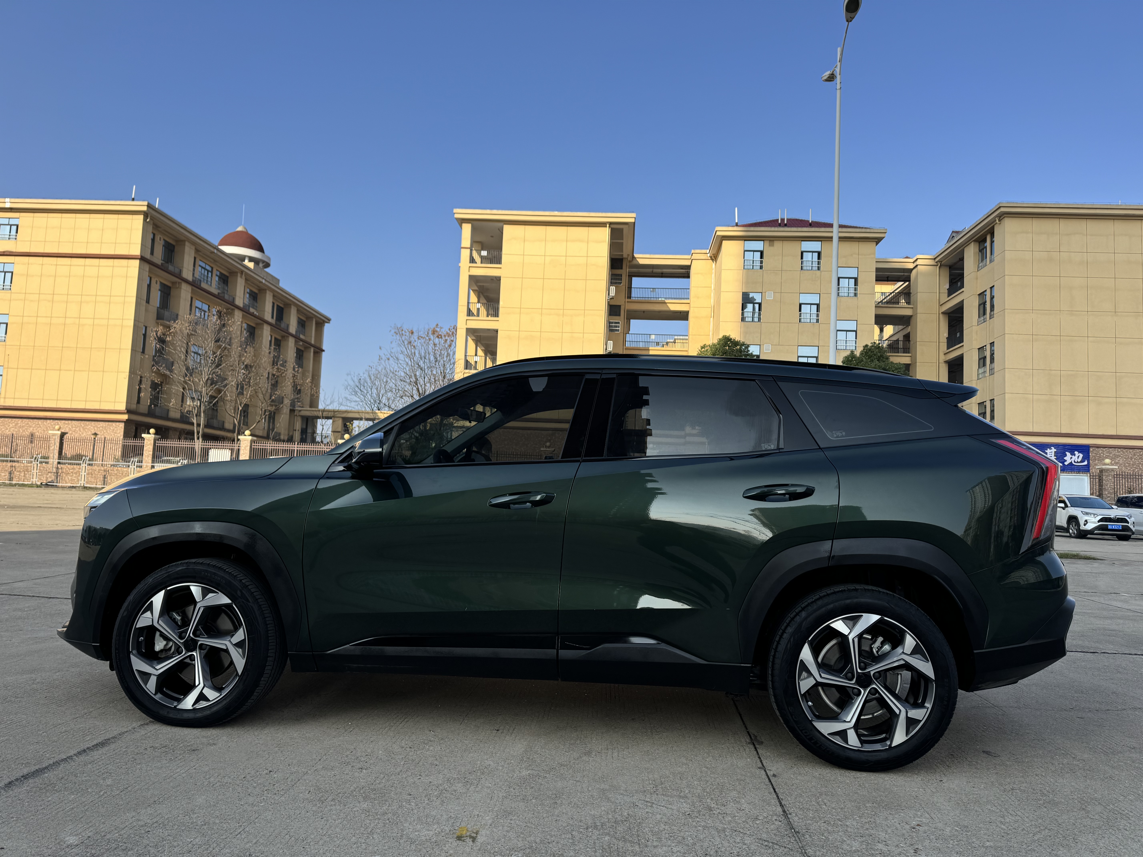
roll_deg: -2.1
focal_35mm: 24
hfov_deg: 71.6
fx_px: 792
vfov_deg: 56.8
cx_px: 572
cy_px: 428
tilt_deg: +4.5
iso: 80
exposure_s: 1/3096
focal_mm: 6.76
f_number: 1.78
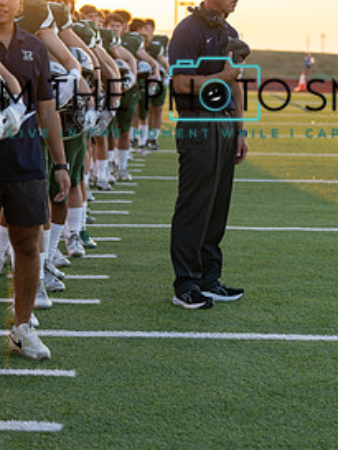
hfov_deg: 13.3
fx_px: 1444
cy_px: 97
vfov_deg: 17.6
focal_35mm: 111
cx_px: 191
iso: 160
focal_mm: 70
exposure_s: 1/320
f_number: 2.8
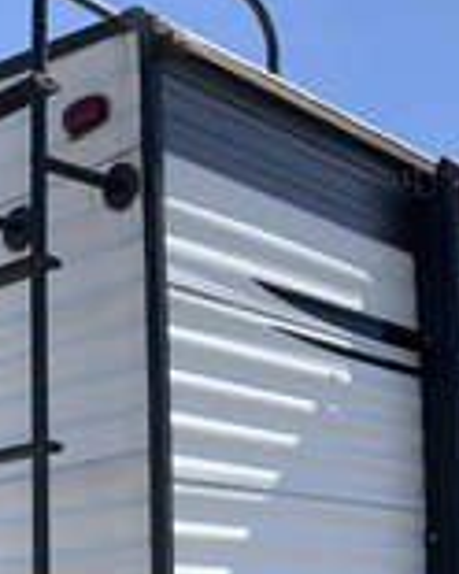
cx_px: 470
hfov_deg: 20.3
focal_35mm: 73
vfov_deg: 25.1
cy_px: 541
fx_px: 1240
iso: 25
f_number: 1.8
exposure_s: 1/1342
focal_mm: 3
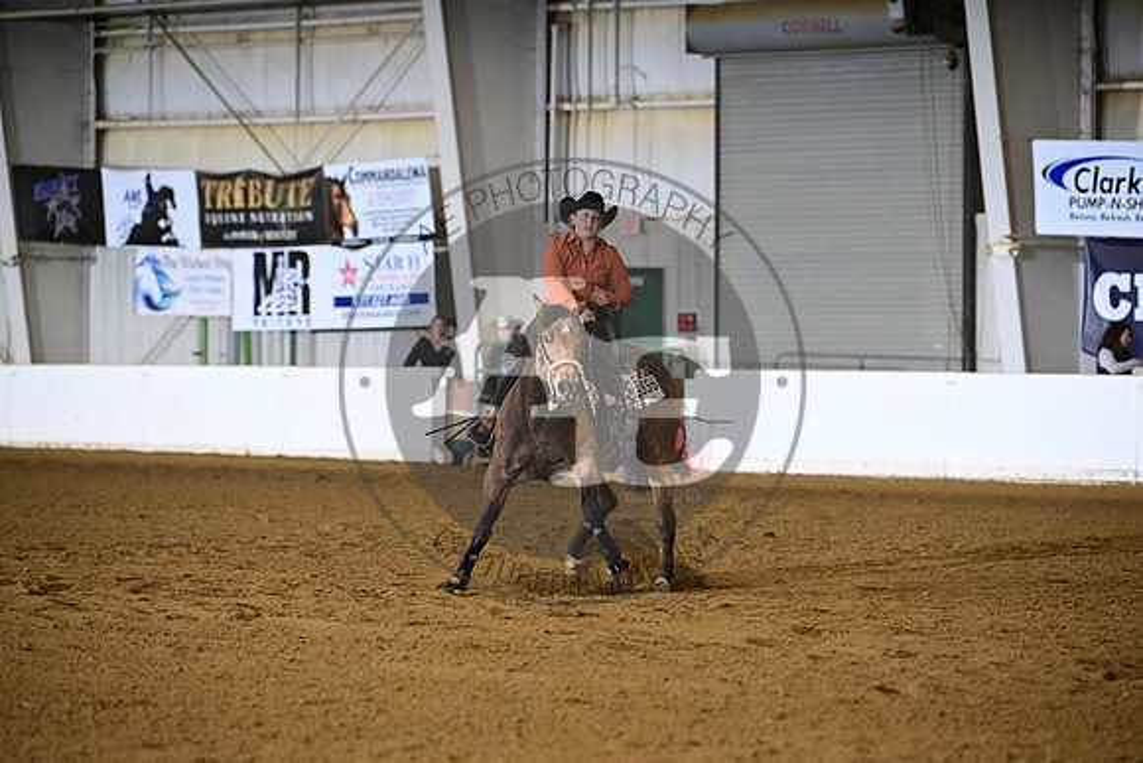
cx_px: 572
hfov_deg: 10.3
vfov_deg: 6.9
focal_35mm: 200
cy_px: 382
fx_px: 6351
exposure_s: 1/200
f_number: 4
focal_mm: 200
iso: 2500
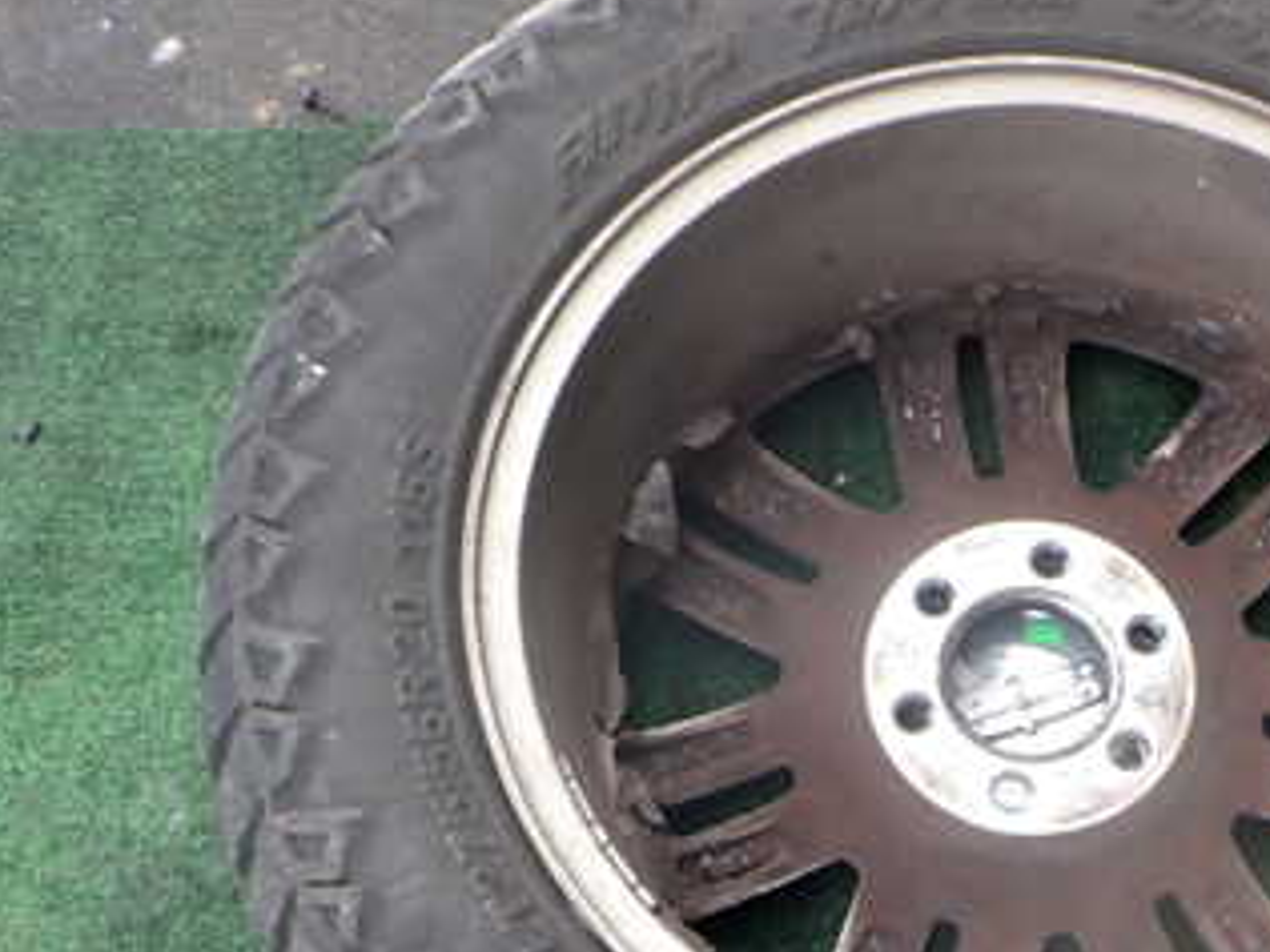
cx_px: 1053
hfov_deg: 32.7
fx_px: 2091
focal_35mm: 57
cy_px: 711
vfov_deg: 25.4
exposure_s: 1/250
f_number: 3.2
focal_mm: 5.4
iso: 100
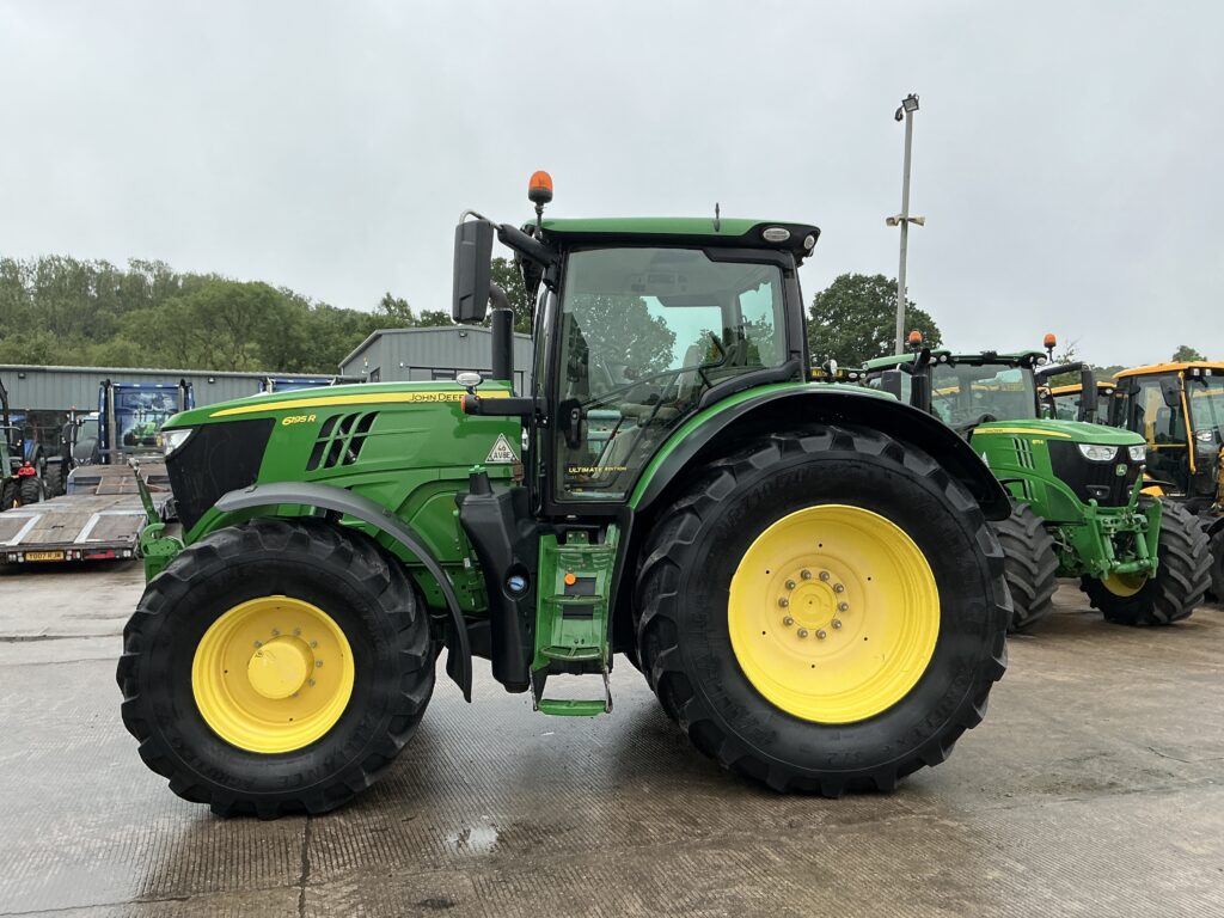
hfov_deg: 63.4
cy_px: 459
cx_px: 612
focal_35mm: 28
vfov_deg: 49.7
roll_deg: -0.5
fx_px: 990
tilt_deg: +2.0
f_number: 1.8
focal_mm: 3
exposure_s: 1/944
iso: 25
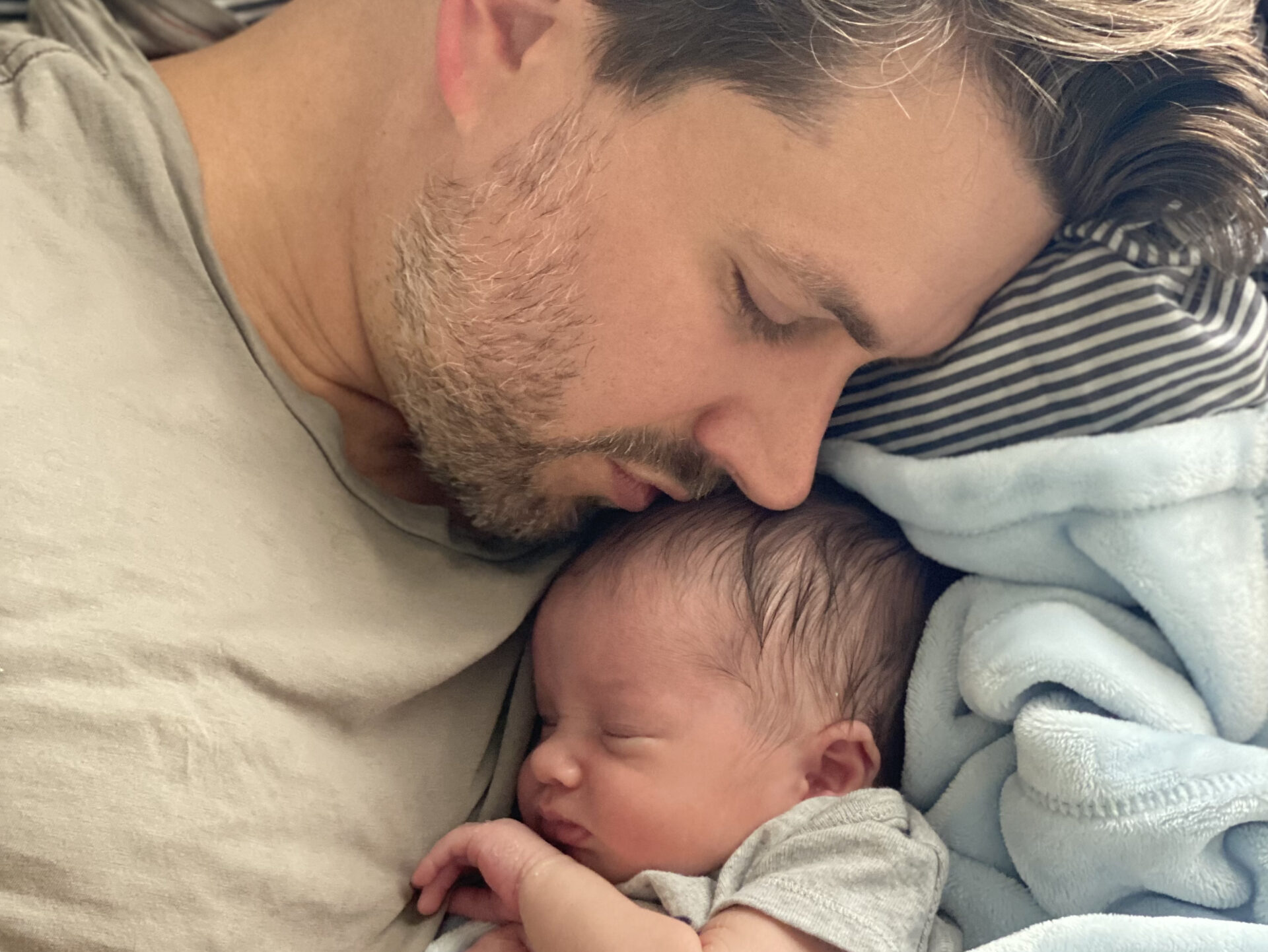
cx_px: 634
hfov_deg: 36.8
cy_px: 476
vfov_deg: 28.1
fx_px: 1906
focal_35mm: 52
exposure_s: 1/36
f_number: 2
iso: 400
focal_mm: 6
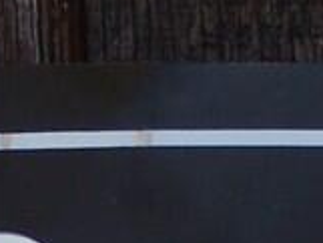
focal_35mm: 668
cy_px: 687
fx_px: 6238
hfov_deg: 3.0
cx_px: -28
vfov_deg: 2.2
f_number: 3.2
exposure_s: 1/400
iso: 80
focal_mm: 17.5
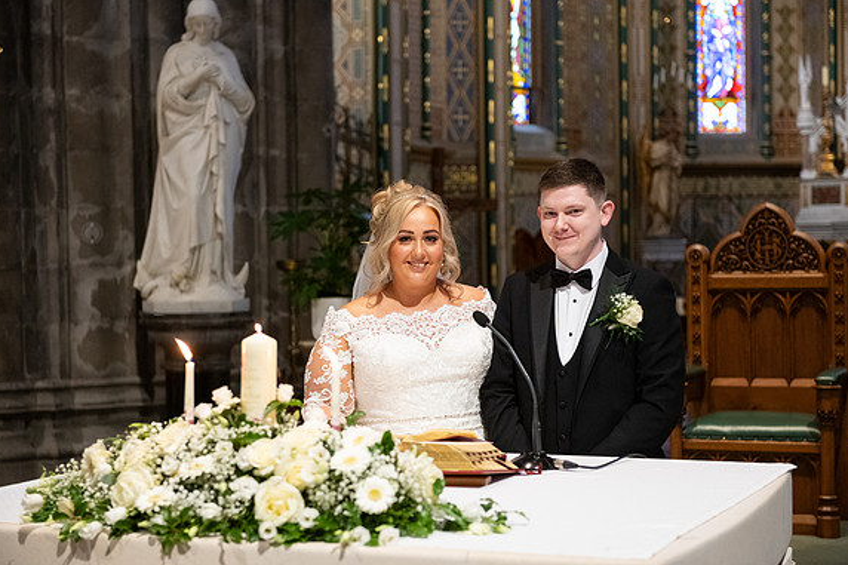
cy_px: 284
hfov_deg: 28.5
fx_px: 1672
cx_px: 423
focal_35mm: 71
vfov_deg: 19.2
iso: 1250
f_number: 3.5
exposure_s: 1/160
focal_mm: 70
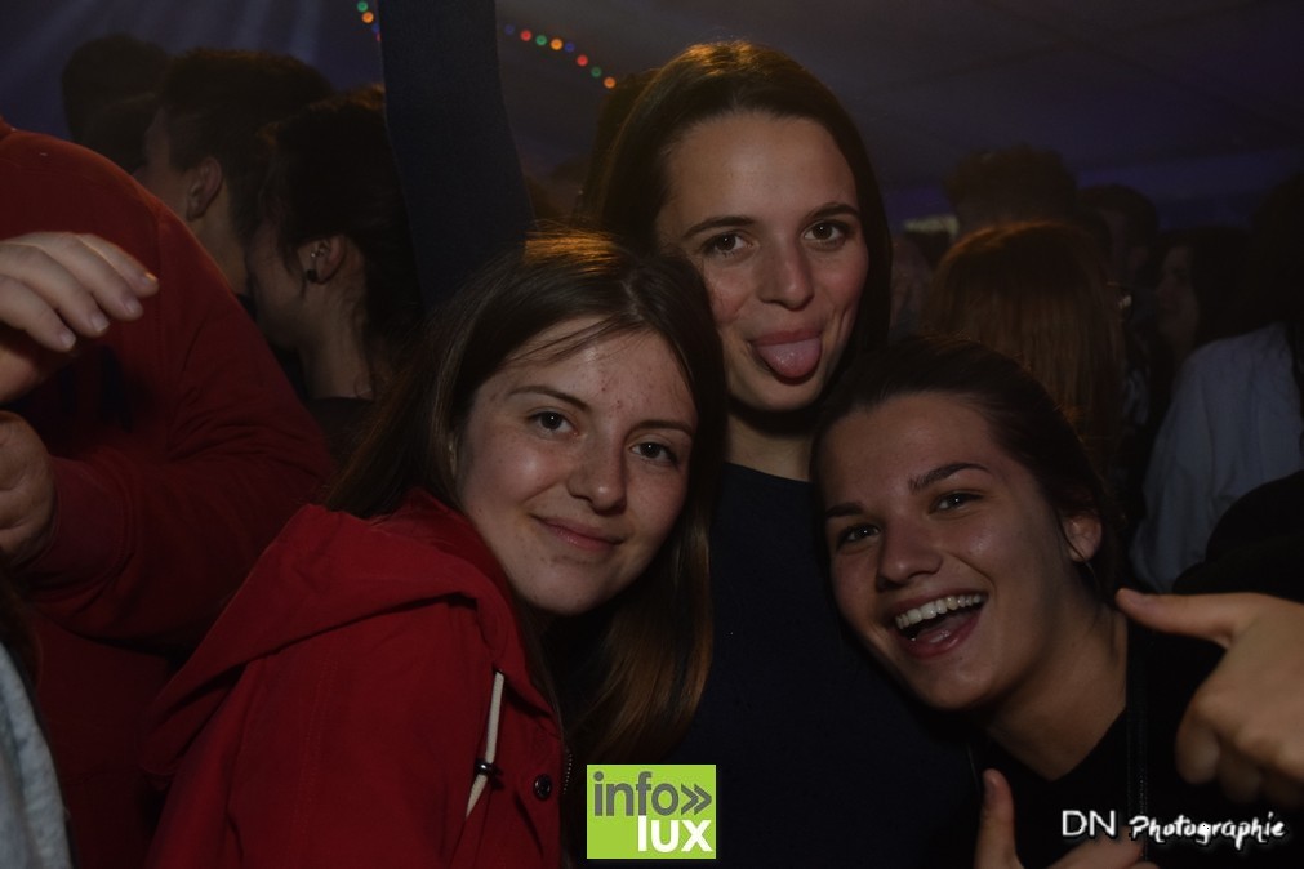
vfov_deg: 26.5
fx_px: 1847
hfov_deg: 38.9
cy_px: 434
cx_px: 652
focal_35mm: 51
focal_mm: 34
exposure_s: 1/50
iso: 1600
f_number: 4.5
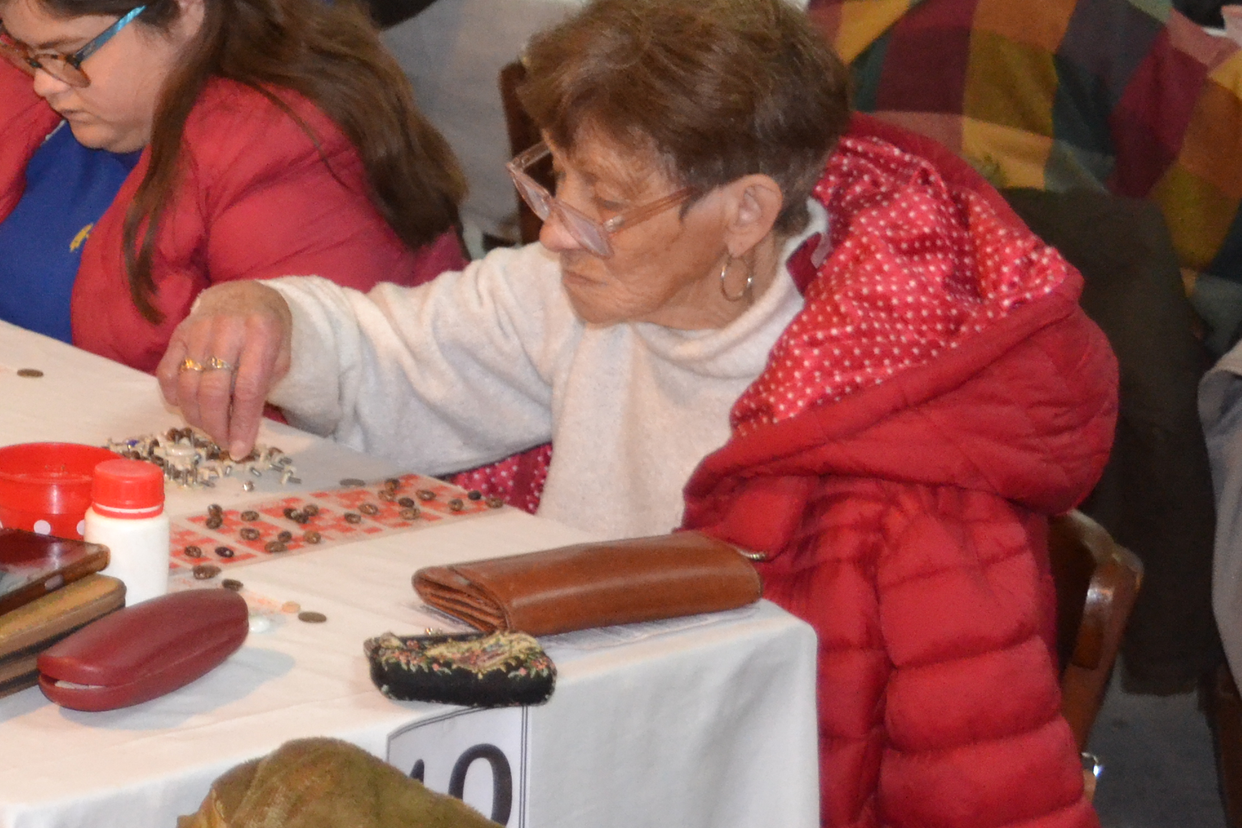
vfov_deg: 13.0
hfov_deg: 18.8
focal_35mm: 104
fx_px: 3594
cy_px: 100
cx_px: -143
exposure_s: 1/60
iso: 2500
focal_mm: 29
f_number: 4.2
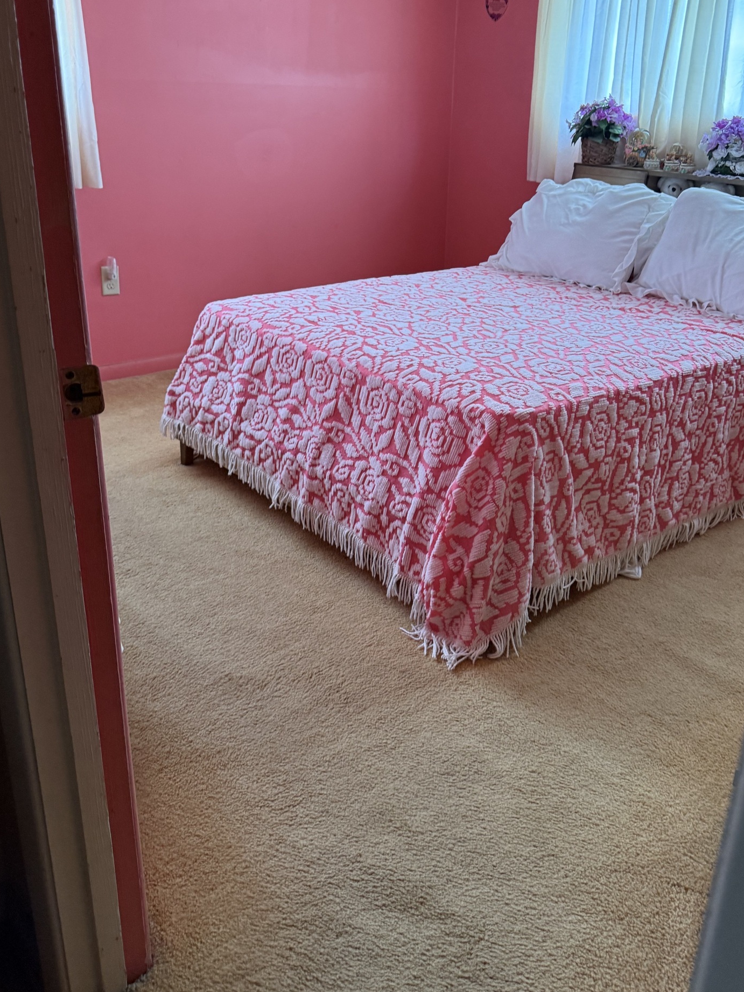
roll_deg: +0.2
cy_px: 442
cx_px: 403
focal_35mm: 30
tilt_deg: -21.5
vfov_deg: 59.8
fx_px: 860
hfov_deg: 46.7
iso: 320
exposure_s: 1/60
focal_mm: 6.76
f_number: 1.78
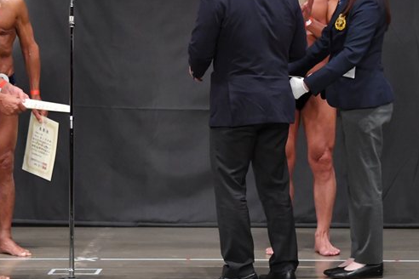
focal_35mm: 318
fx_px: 3701
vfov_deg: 4.3
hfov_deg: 6.5
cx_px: 155
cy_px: 106
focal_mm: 135
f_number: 5.6
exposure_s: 1/400
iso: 5000
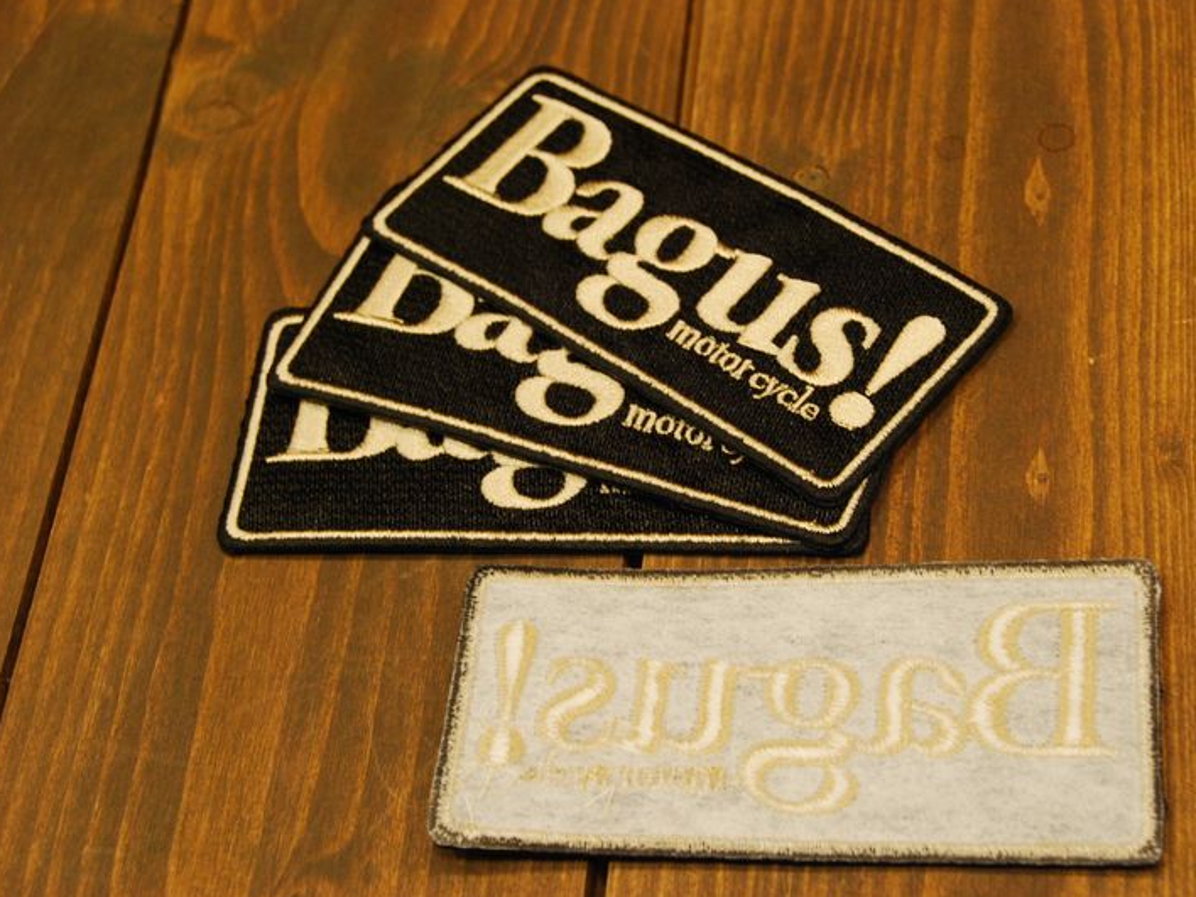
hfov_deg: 26.0
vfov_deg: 19.6
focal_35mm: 75
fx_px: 2591
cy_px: 448
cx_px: 655
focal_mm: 46
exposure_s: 1/13
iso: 800
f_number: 8
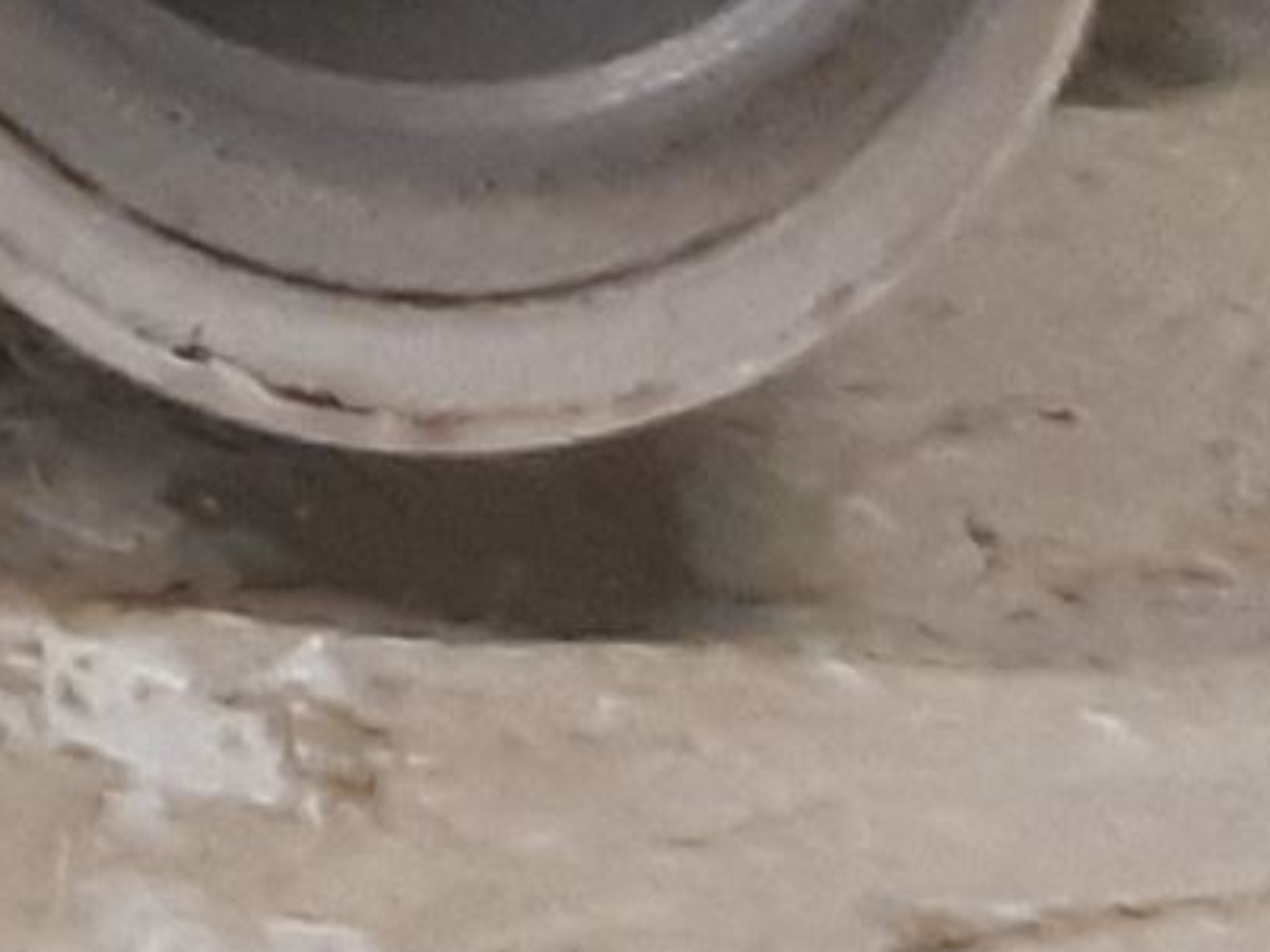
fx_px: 4880
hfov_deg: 14.4
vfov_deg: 10.5
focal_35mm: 133
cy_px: -777
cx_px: -232
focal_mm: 3.93
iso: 200
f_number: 1.7
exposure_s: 1/33
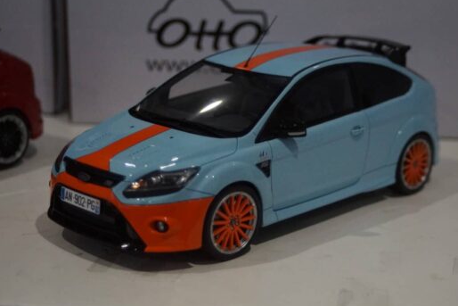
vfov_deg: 19.5
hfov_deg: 28.8
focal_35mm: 70
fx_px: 891
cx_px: 253
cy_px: 153
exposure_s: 1/160
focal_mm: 40
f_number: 4.5
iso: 2500
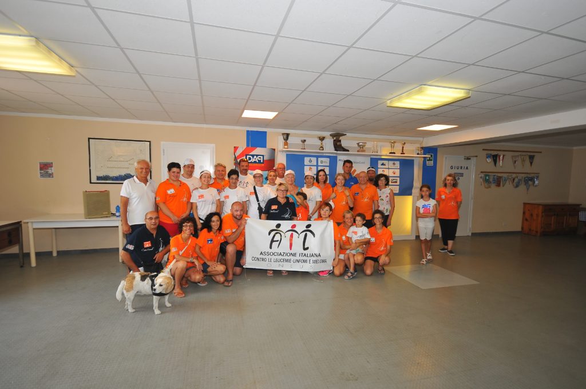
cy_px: 194
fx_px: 293
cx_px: 293
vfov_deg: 67.2
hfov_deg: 90.1
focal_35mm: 18
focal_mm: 12
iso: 200
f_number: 5
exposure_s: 1/60
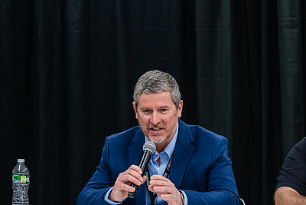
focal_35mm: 302
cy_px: 124
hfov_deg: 6.8
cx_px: 159
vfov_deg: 4.6
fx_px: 2568
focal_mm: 200
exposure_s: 1/200
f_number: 4
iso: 1000
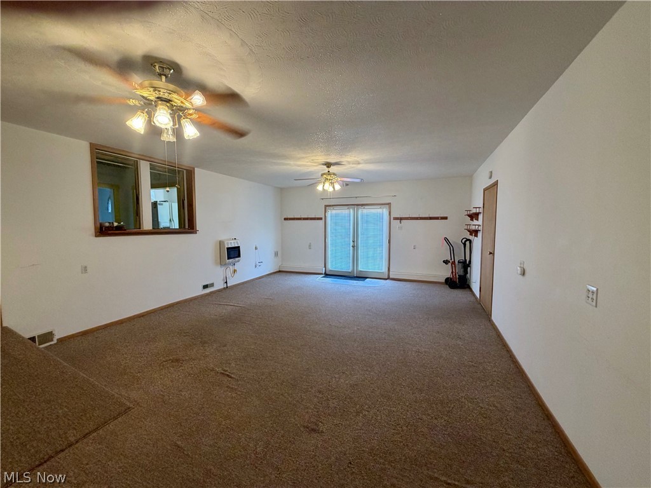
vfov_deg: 85.7
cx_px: 326
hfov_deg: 102.1
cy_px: 244
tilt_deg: -4.1
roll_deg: +0.2
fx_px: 263
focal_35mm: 14
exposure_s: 1/60
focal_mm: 2.22
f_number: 2.2
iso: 200
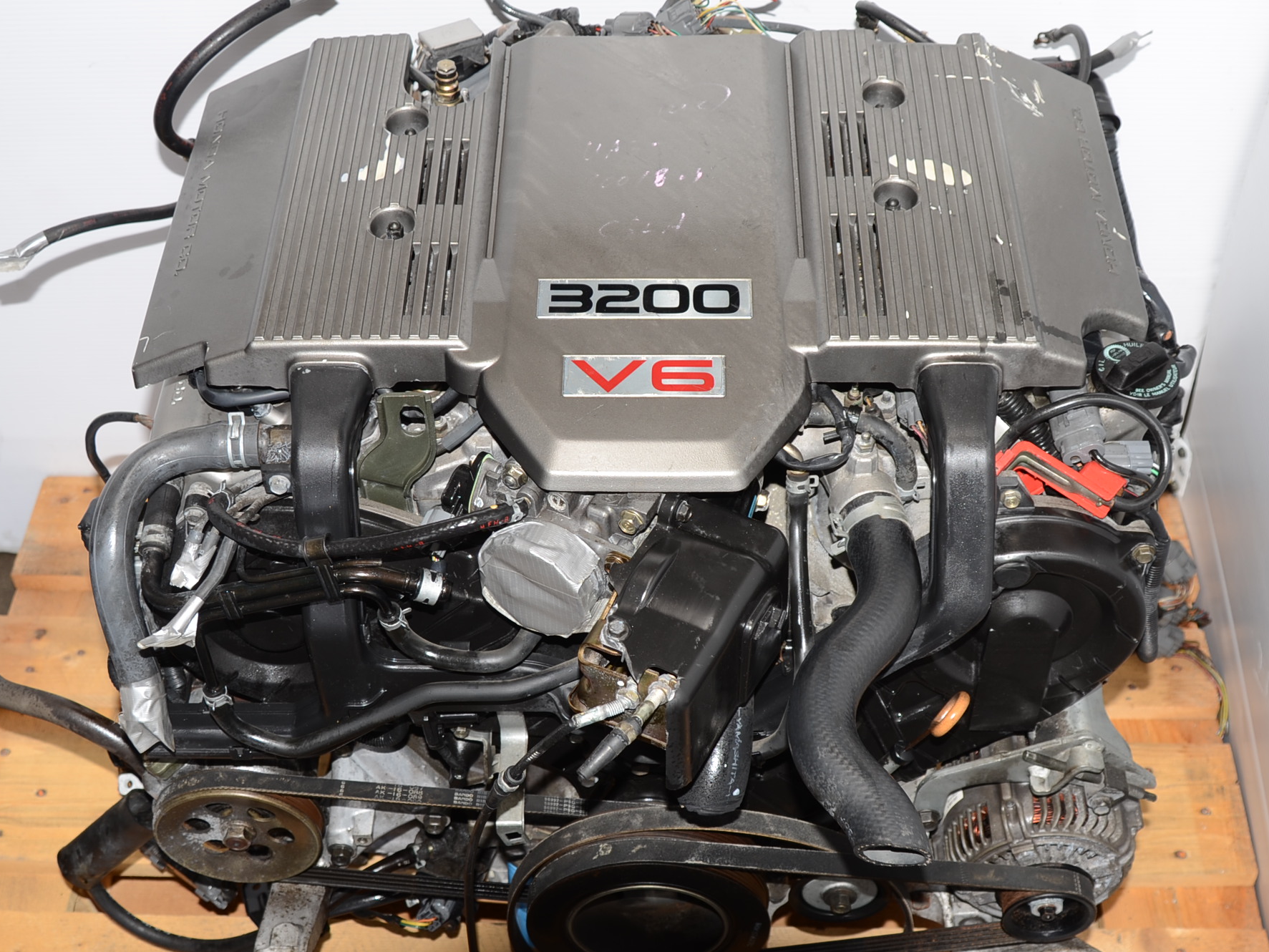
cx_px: 642
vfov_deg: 30.3
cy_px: 470
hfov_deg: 39.7
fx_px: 1760
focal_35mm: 48
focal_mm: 24
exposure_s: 1/60
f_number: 5
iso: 100
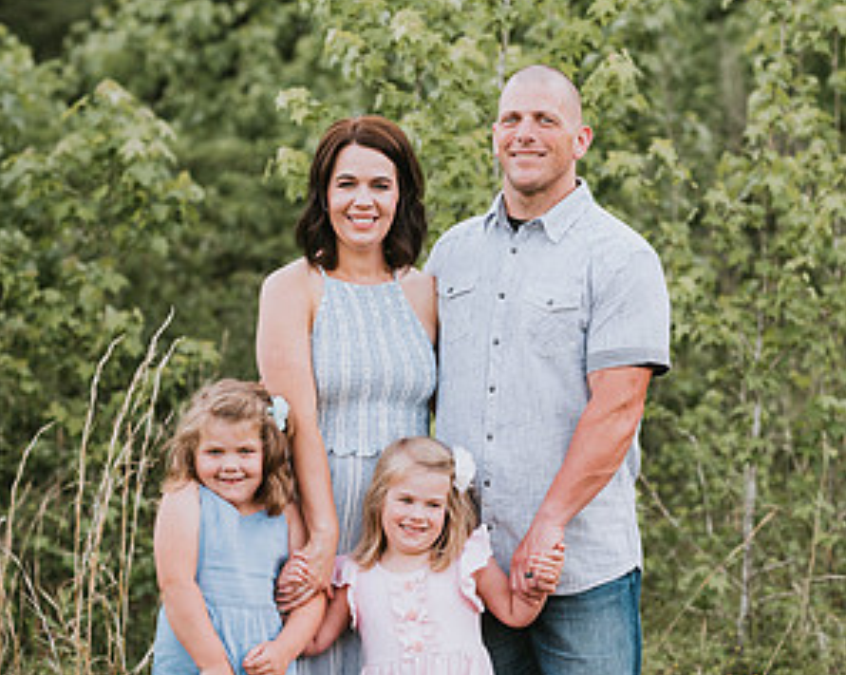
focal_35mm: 121
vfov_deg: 12.7
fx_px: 3027
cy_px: 461
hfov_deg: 15.9
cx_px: 422
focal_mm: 85
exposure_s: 1/400
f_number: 2.5
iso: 200
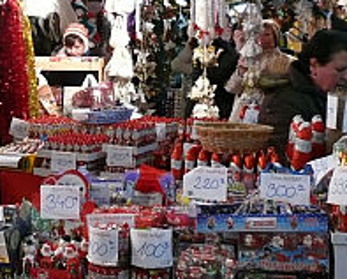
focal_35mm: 78
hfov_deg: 23.4
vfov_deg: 19.5
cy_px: 65
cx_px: -4
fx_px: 802
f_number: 2.8
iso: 400
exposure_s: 1/50
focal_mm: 7.4
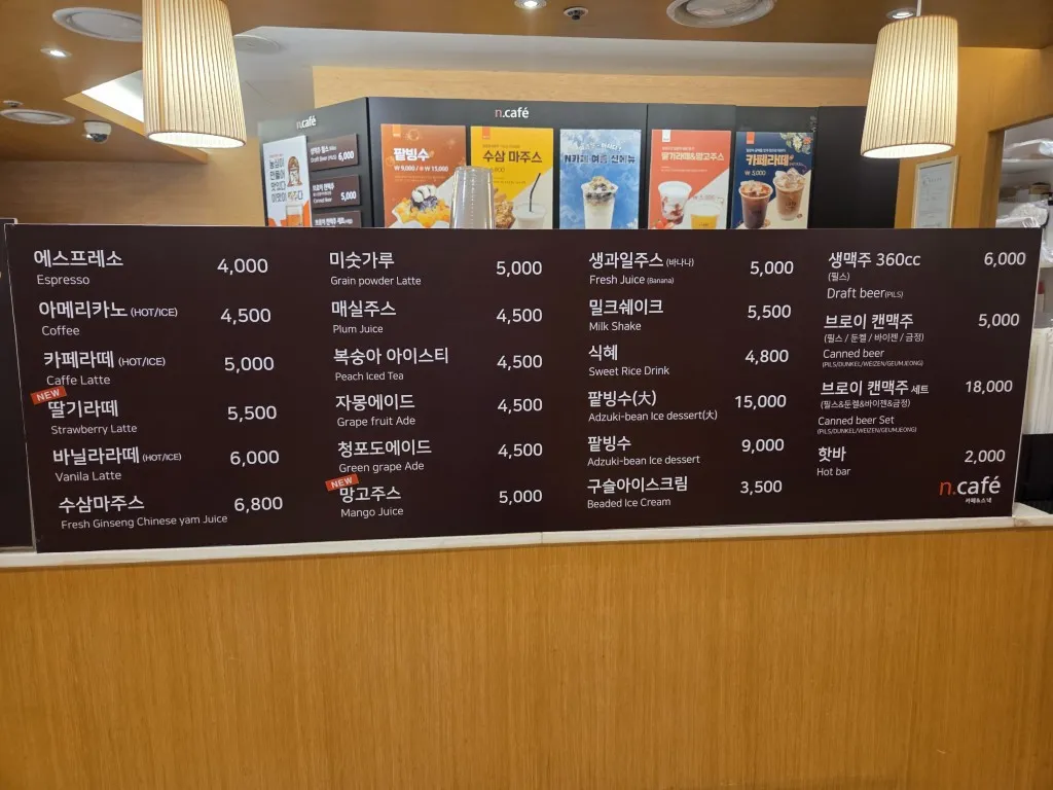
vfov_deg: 58.9
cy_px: 395
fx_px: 700
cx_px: 526
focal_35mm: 23
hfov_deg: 73.9
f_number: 1.8
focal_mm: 5.4
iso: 320
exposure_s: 1/120
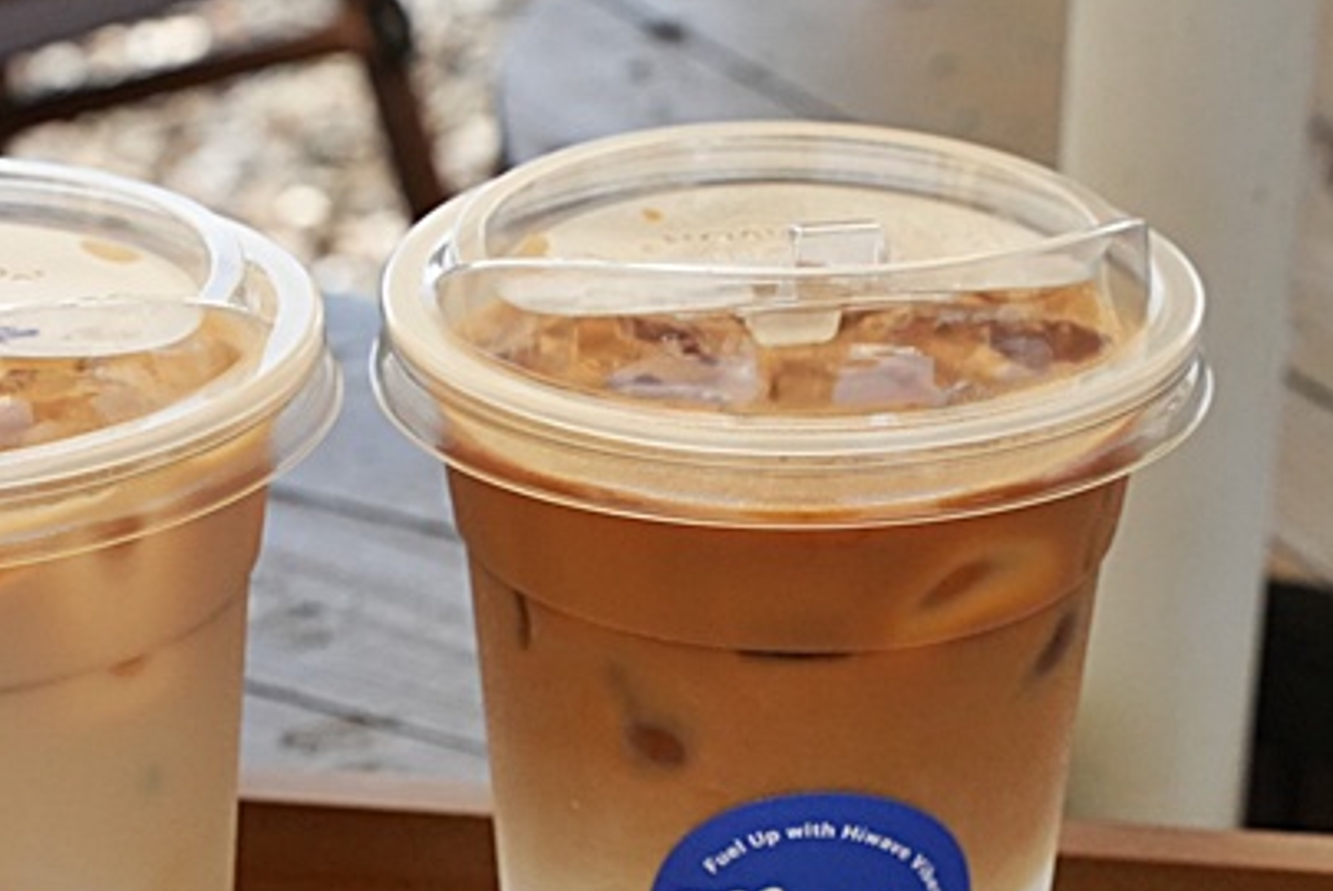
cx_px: 568
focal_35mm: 115
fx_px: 4262
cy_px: 1011
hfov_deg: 17.8
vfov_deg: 11.7
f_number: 9
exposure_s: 1/2500
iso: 3200
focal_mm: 45.4
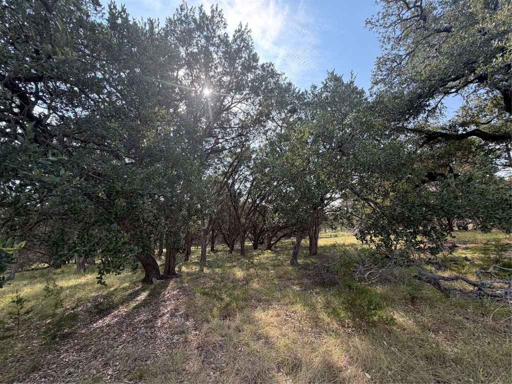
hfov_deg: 102.1
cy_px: 192
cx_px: 256
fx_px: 207
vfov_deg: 85.7
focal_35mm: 14
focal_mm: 2.22
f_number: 2.2
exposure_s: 1/254
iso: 40
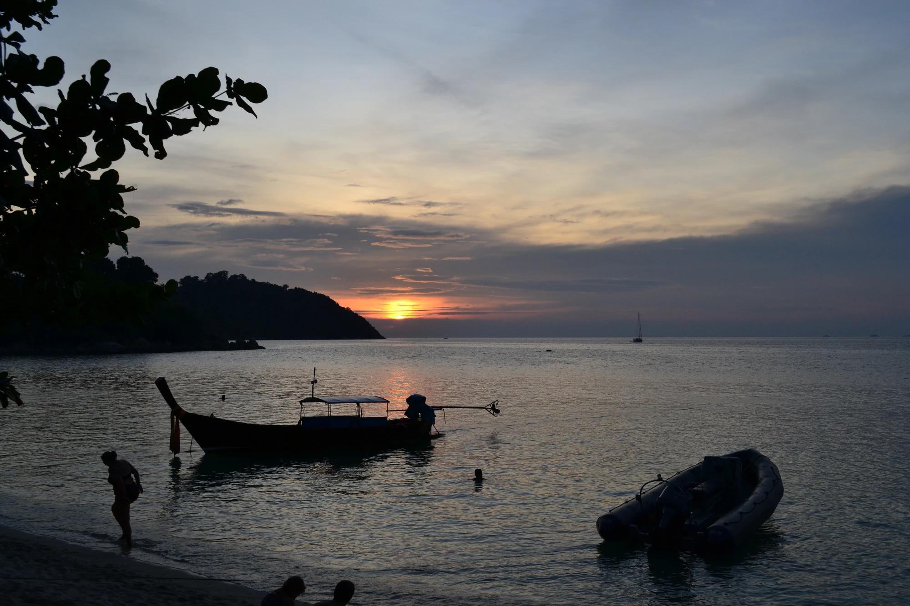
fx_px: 910
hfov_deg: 53.1
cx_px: 455
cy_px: 303
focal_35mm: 36
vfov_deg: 36.9
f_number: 10
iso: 400
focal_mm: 24
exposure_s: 1/250
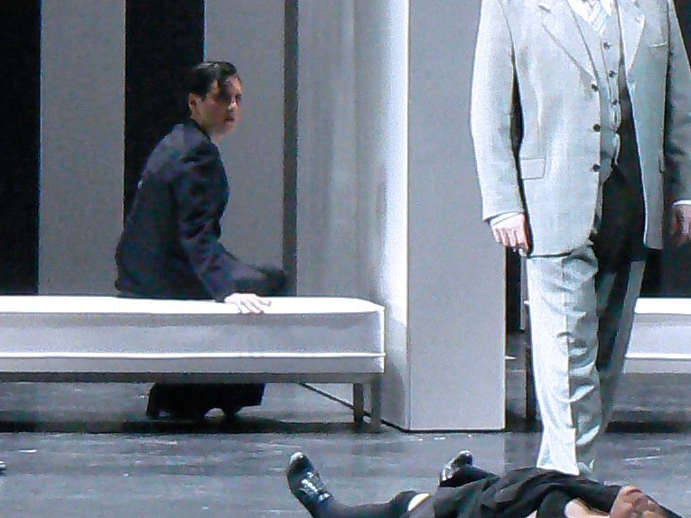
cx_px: 409
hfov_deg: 7.7
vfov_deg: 5.8
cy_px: -70
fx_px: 5131
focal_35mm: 257
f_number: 3.6
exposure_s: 1/60
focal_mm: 11.6
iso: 400
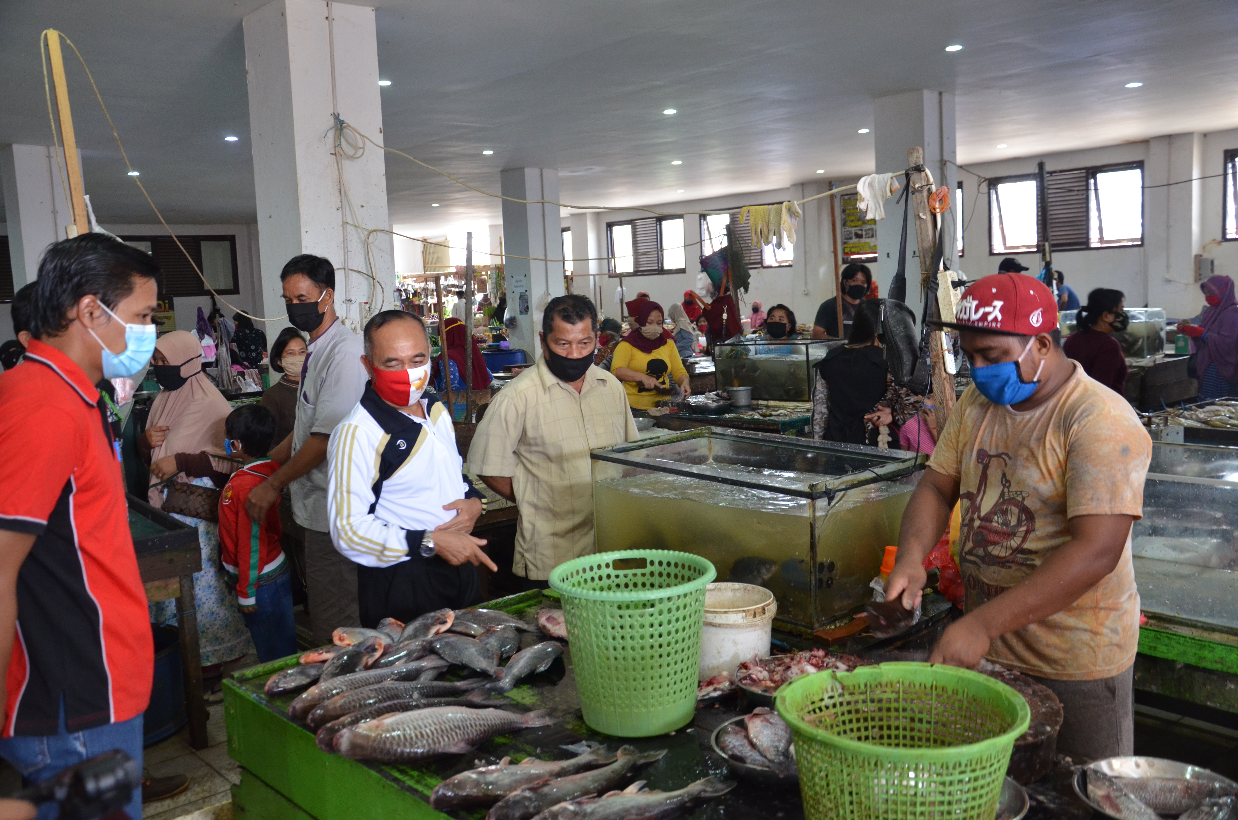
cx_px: 619
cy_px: 410
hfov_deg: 59.6
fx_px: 1081
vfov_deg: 41.5
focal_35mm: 32
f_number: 3.8
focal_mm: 21
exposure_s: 1/30
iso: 1000
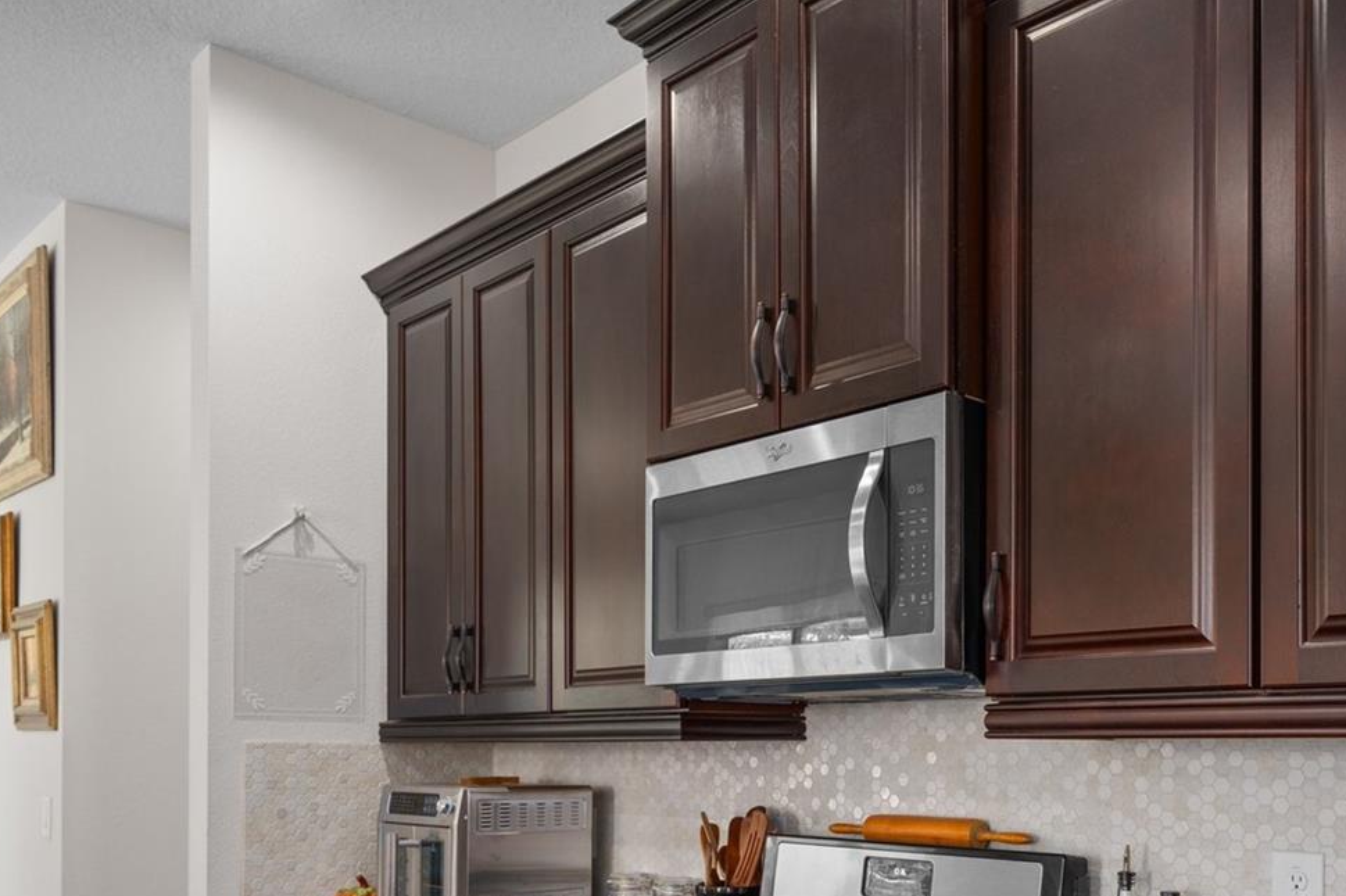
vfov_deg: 38.5
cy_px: 713
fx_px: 1233
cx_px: 956
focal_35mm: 33
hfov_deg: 55.3
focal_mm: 20
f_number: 8
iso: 320
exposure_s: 1.3
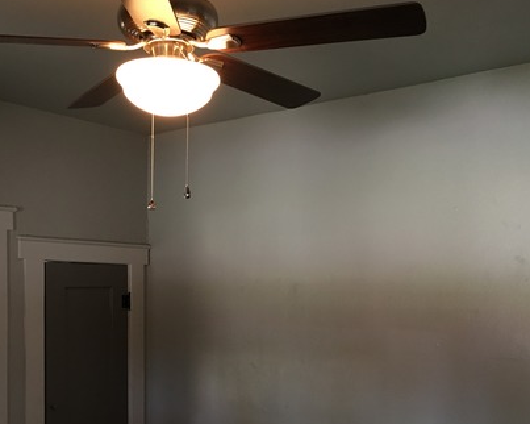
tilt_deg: +0.6
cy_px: 296
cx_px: 226
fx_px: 706
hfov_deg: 41.1
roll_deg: -0.8
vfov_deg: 33.0
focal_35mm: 45
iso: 50
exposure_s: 1/15
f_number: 2.2
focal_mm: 4.15
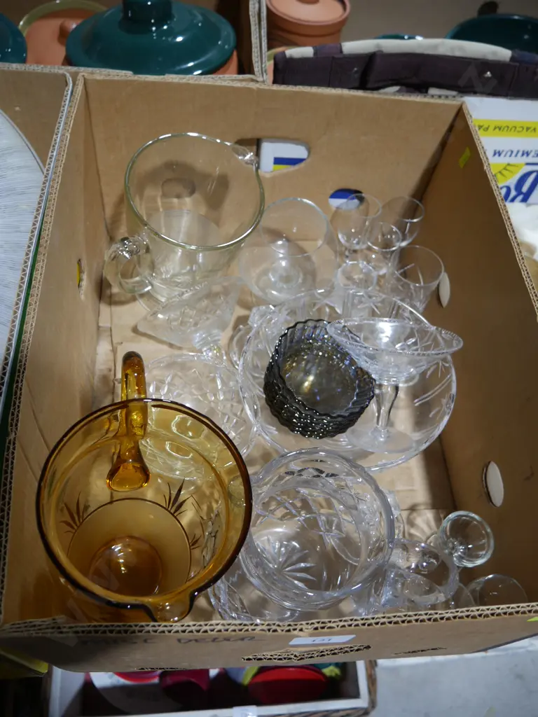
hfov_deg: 49.7
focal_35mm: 28
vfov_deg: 63.4
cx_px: 269
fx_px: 580
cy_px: 358
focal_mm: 14
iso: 200
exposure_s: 1/60
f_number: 3.5
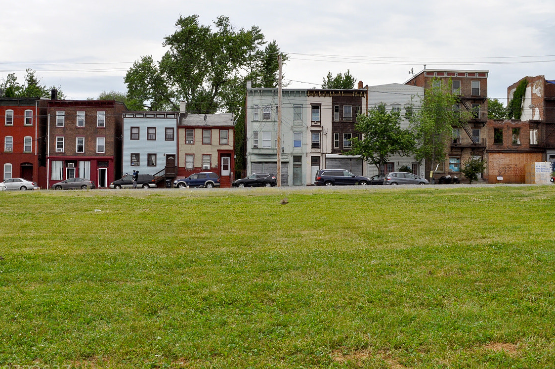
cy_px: 147
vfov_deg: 28.5
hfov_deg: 41.6
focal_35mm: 47
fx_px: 724
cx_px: 207
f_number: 14
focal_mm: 22
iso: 400
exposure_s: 1/320
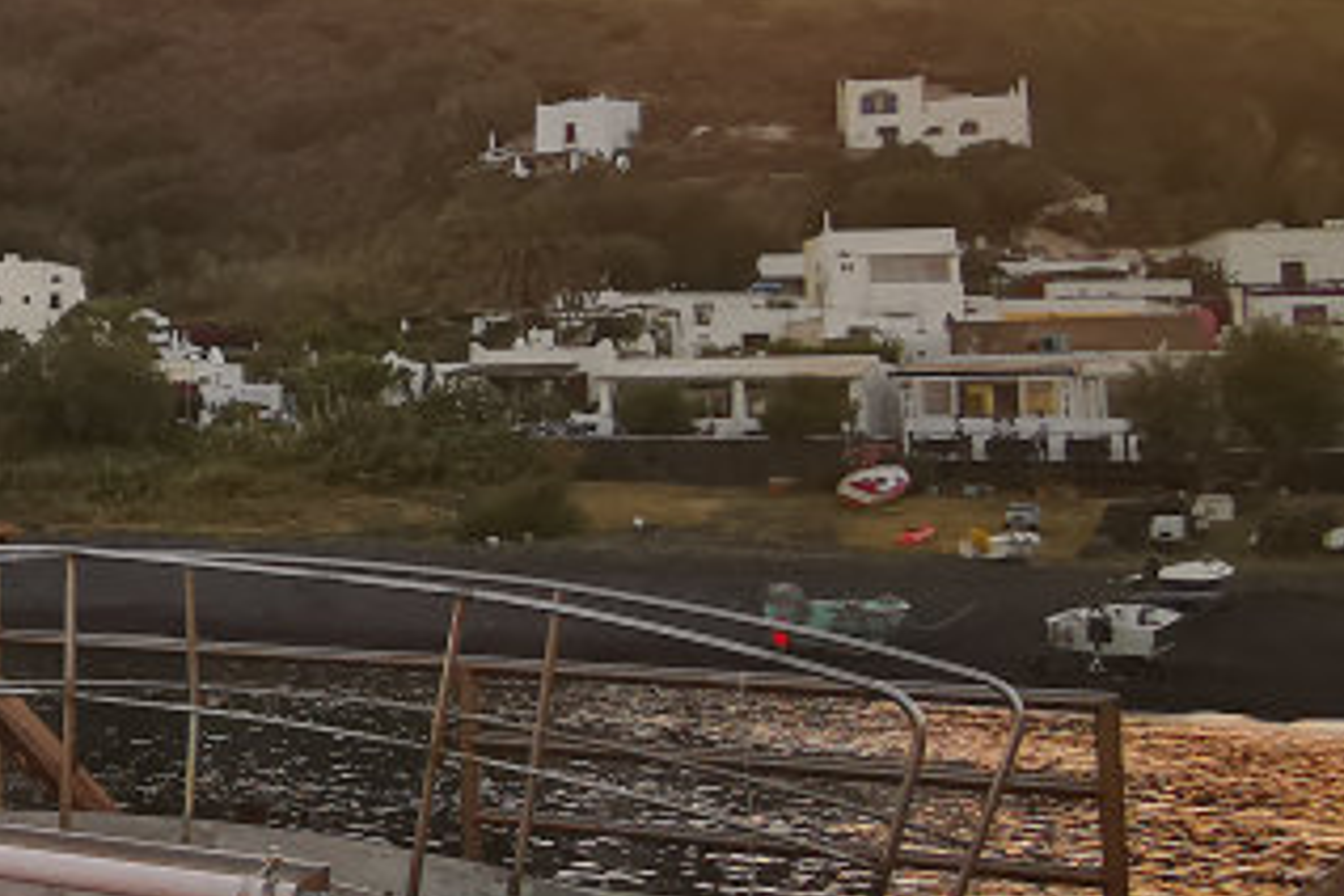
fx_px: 2501
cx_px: -718
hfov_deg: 23.5
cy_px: 216
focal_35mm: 67
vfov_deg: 20.1
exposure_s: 1/100
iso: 80
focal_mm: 2.4
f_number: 2.2
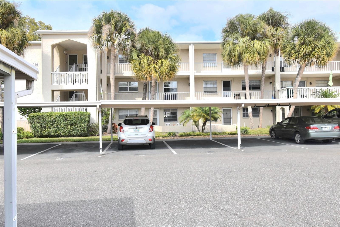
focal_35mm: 30
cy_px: 114
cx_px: 170
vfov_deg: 43.6
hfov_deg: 61.9
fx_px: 283
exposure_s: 1/323
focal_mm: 20
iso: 200
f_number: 9
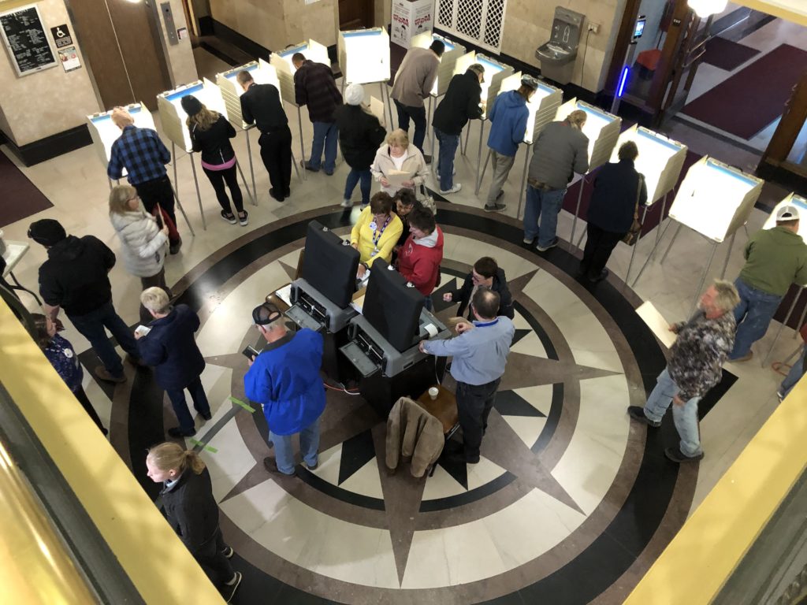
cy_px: 302
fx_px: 653
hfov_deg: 63.4
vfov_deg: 49.7
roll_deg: +1.7
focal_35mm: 28
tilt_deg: -44.1
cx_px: 404
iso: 100
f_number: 1.8
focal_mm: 3.99
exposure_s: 1/5
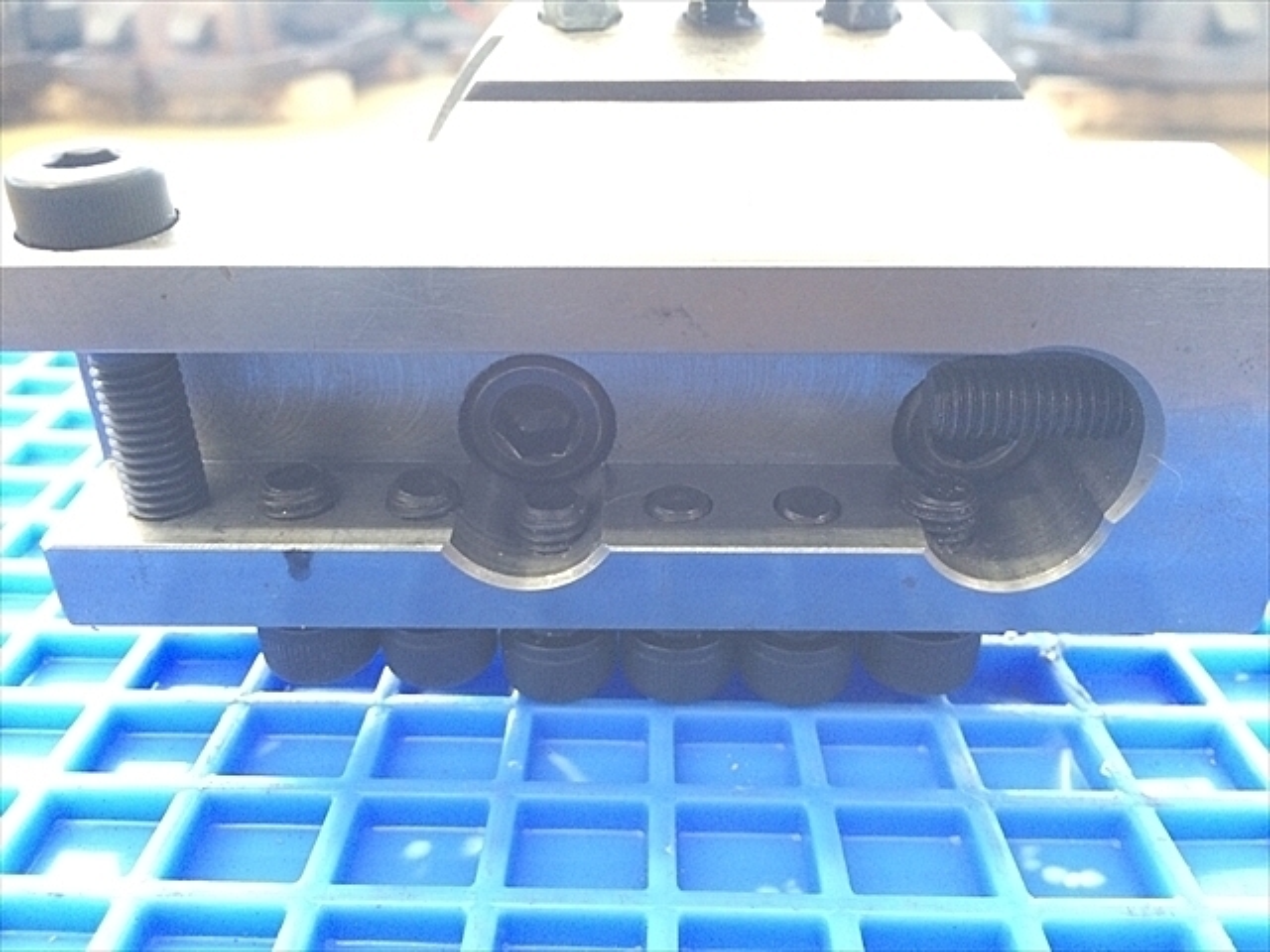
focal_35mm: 29
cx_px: 635
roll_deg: +0.5
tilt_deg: -26.4
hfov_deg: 61.7
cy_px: 476
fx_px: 1064
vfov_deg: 48.2
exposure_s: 1/30
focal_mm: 4.15
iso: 250
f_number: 2.2
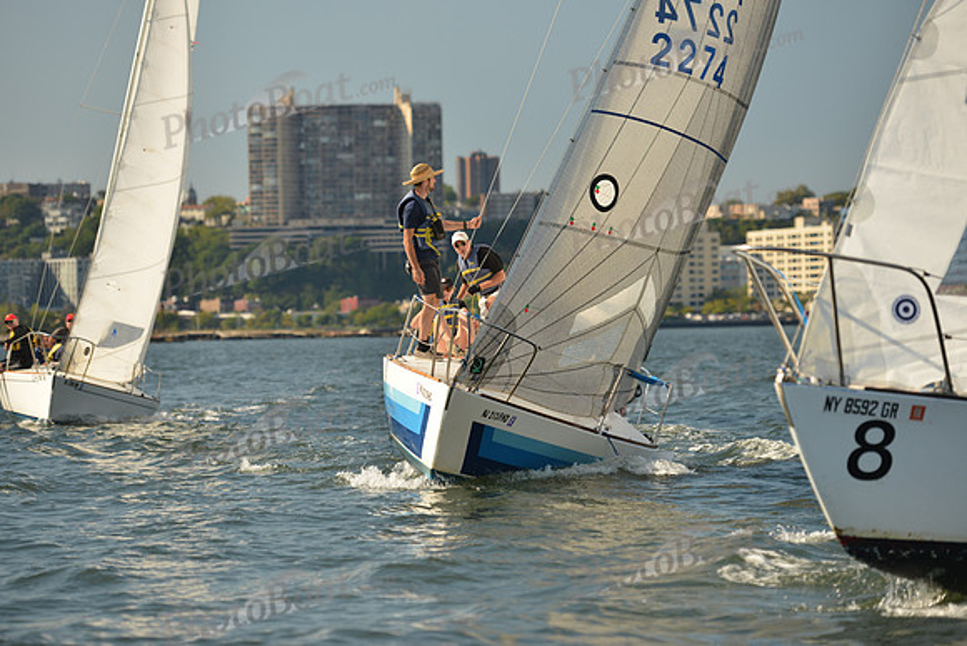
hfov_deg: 15.8
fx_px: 3493
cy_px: 323
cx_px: 484
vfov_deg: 10.6
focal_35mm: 130
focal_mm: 130
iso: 320
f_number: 4
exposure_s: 1/1250
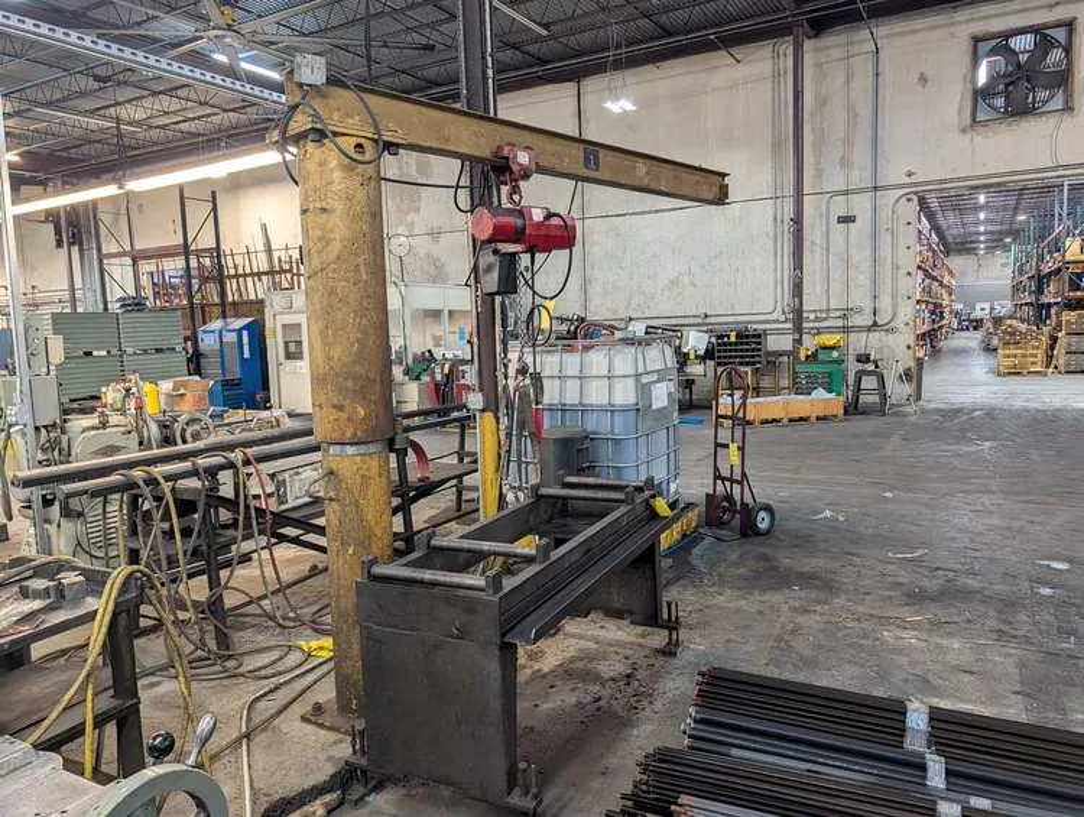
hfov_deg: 71.5
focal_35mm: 24
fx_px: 753
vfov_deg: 57.0
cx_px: 542
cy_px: 408
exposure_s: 1/120
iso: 324
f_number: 1.68
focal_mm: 6.9
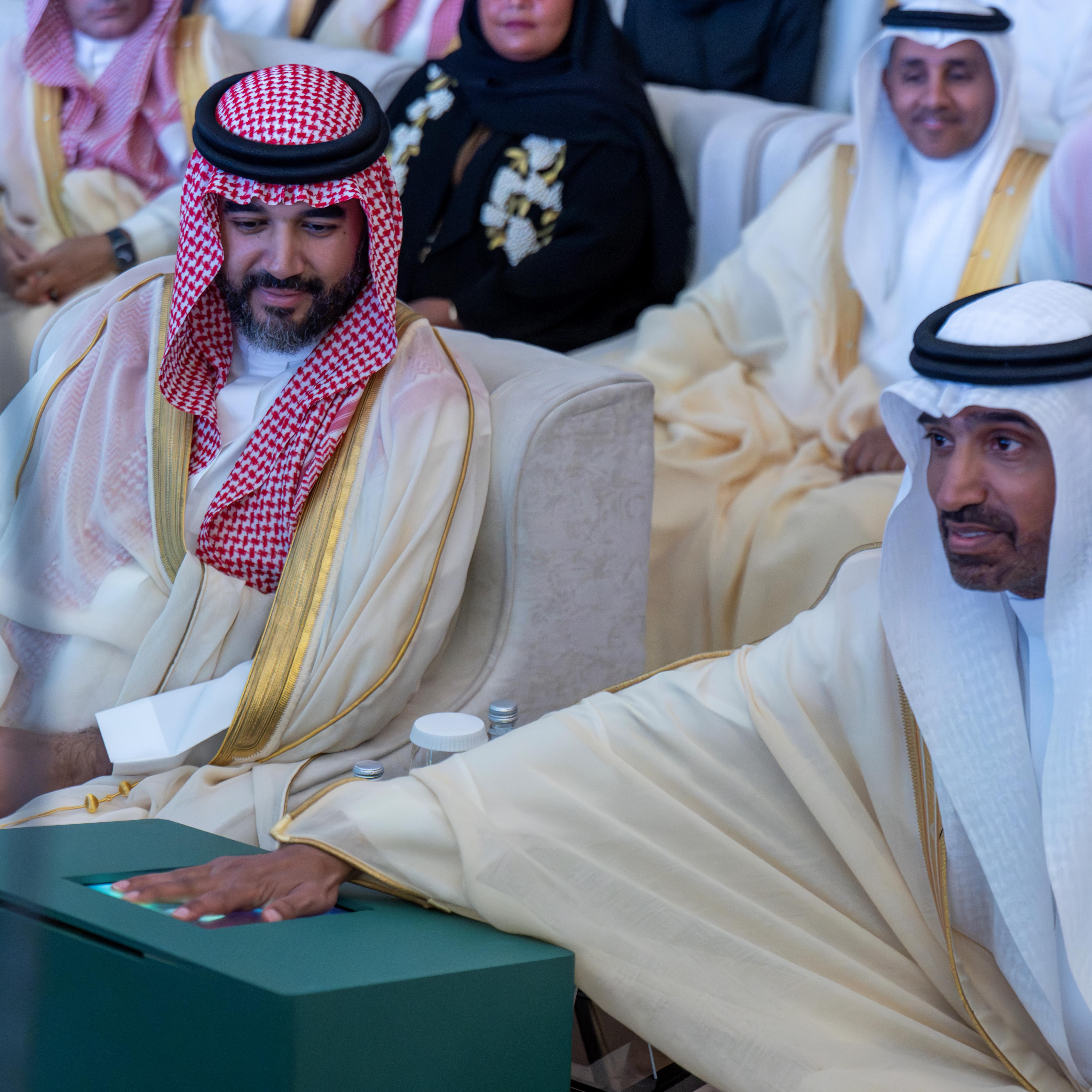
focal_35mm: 90
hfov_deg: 19.3
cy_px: 545
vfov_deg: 19.3
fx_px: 3212
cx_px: 585
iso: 4000
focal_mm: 70
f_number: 3.5
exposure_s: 1/30
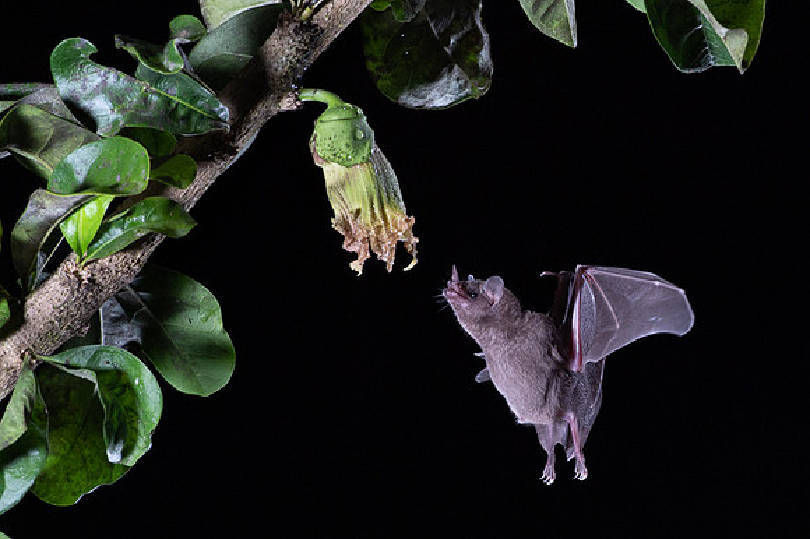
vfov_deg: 3.5
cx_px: 673
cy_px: 287
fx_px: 8873
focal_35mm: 395
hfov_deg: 5.2
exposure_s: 1/250
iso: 800
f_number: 9
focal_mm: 200
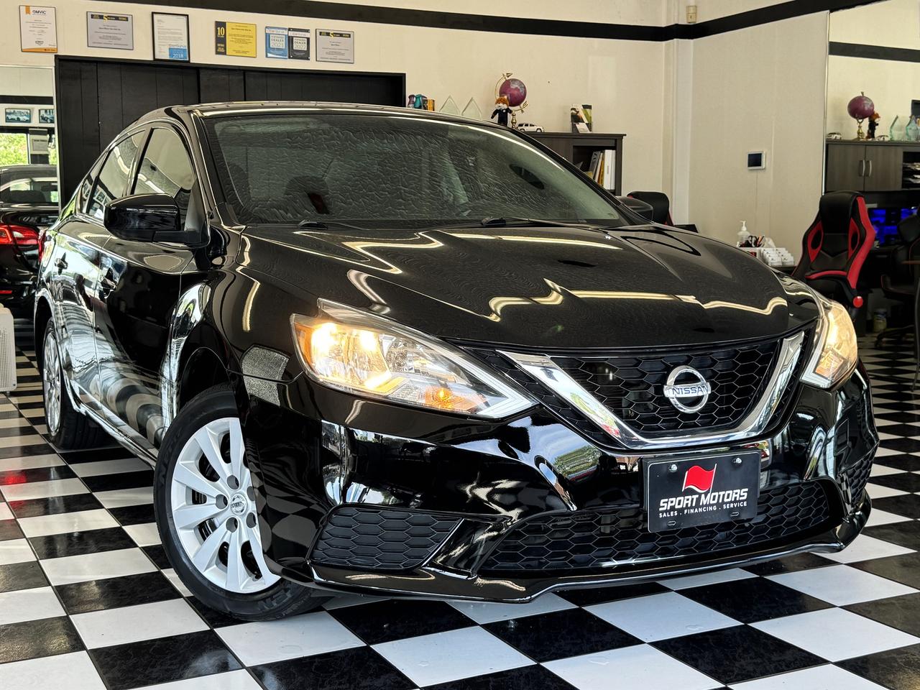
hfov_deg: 42.1
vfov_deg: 32.2
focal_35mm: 45
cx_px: 460
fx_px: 1196
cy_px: 345
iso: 64
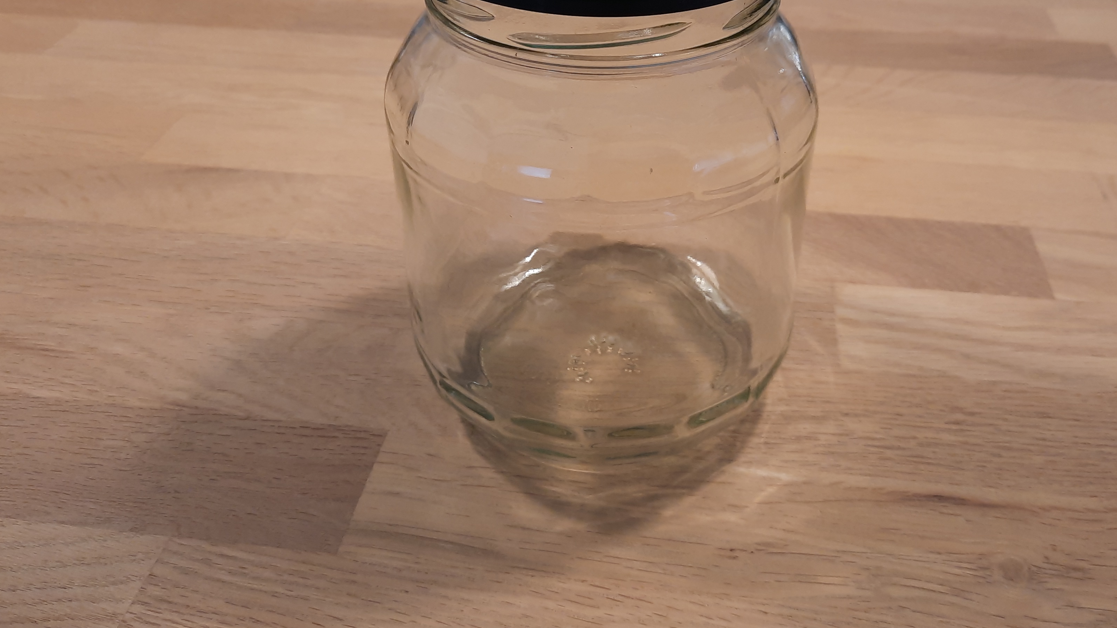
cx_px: 632
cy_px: 171
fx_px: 1007
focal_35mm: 34
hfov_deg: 57.8
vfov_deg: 34.1
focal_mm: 4.6
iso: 160
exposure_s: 1/50
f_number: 2
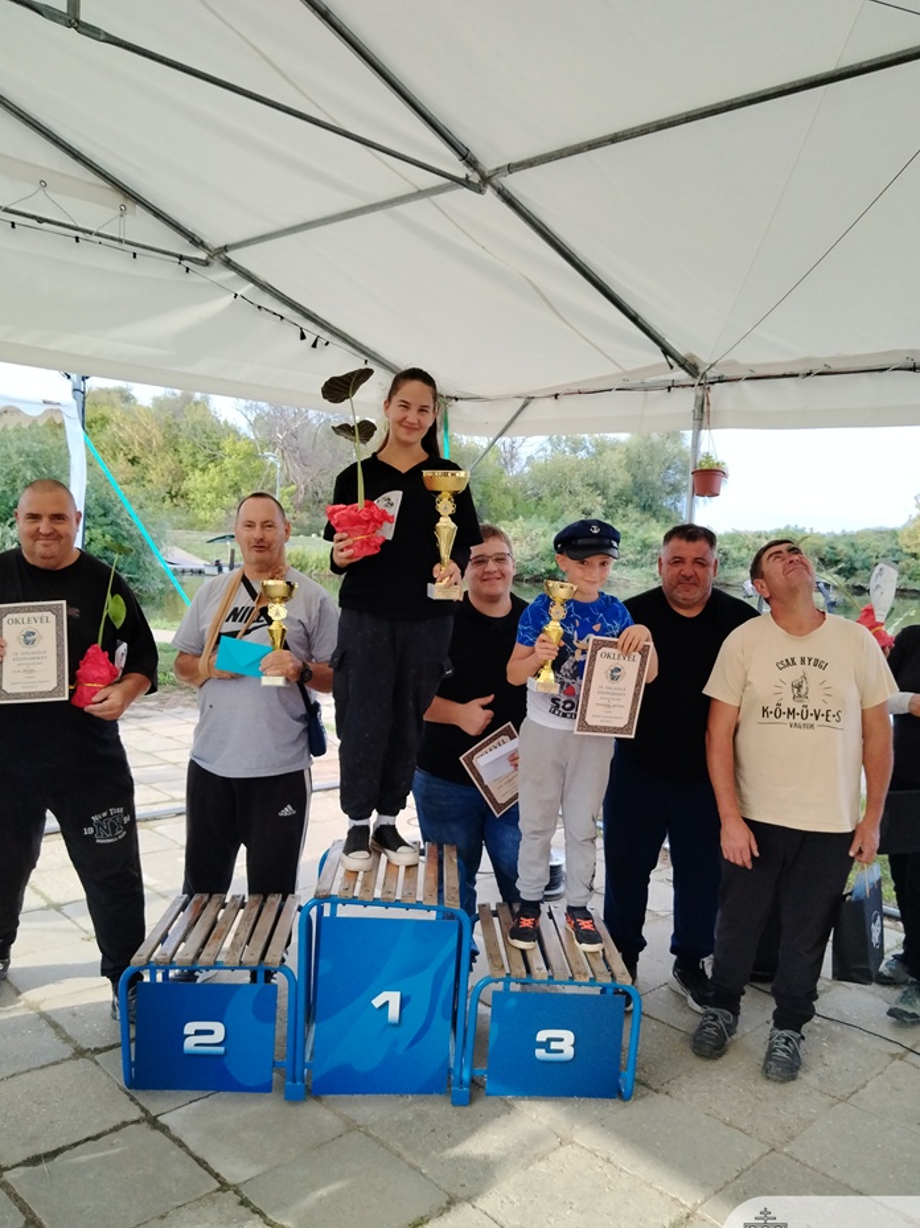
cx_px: 469
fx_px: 993
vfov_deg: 63.5
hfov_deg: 49.7
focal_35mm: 28
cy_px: 628
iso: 100
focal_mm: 4.25
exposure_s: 1/360
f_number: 1.8
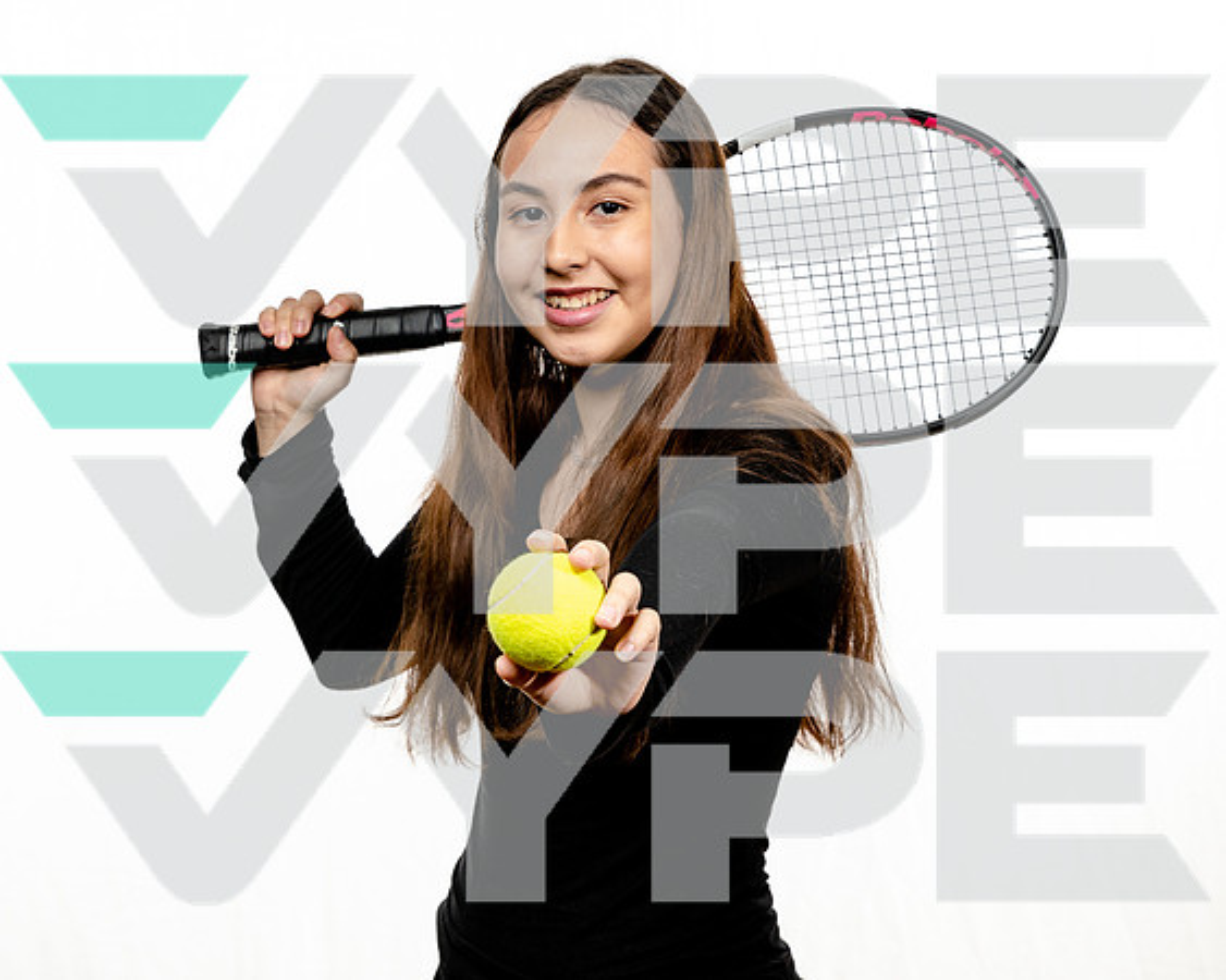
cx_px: 612
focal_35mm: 84
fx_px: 3062
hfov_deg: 22.6
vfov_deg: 18.2
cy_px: 497
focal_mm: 68
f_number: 8
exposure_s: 1/250
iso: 160
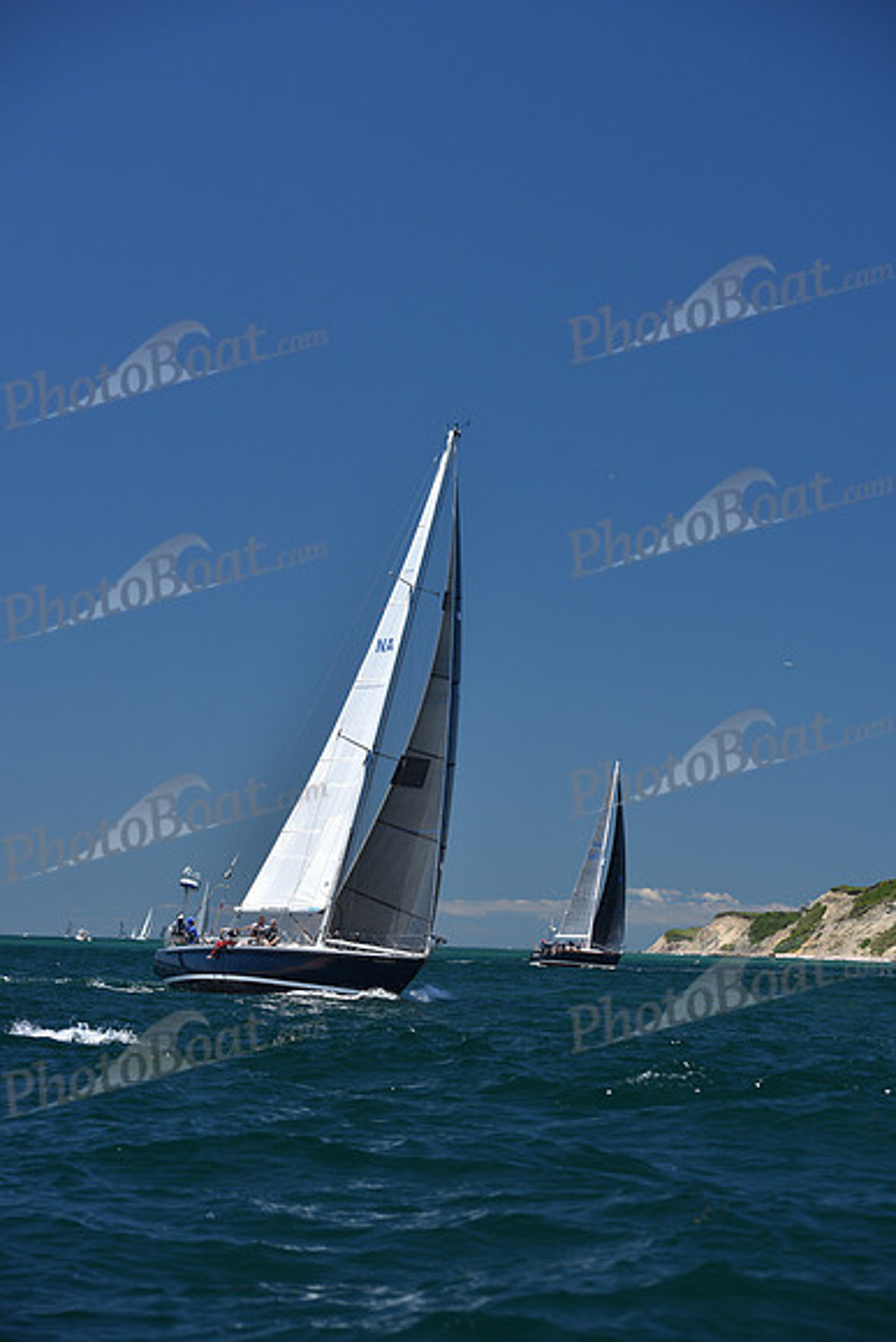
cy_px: 671
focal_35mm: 98
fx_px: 3656
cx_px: 448
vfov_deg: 20.8
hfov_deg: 14.0
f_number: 5
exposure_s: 1/800
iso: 250
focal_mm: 98
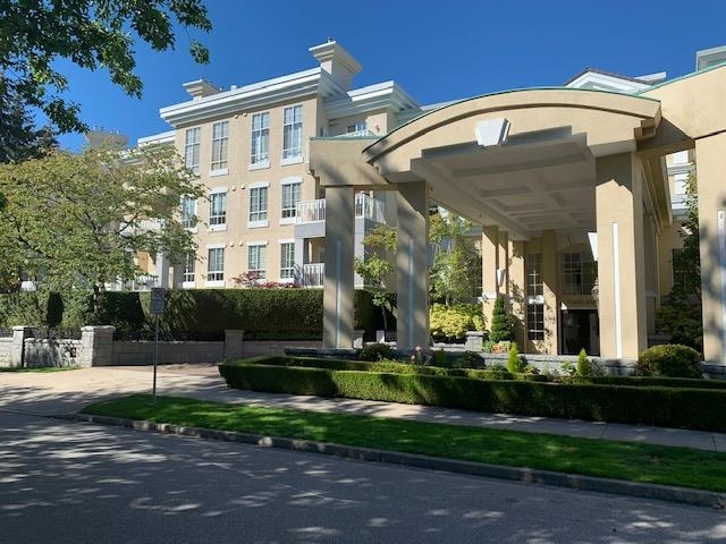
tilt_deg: +4.7
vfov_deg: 53.1
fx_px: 545
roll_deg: +0.0
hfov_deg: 67.3
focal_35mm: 26
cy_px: 272
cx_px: 363
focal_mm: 4.25
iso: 25
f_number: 1.8
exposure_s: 1/1880
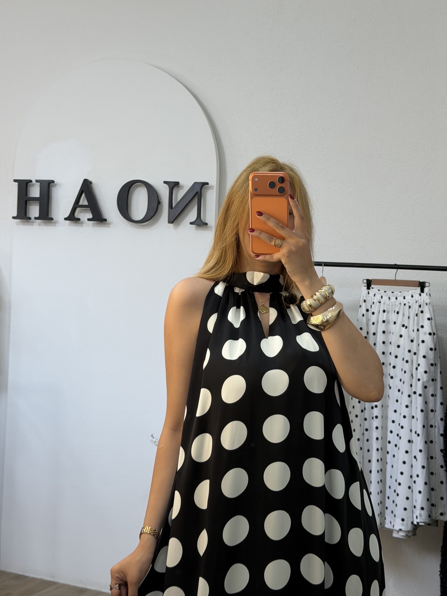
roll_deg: -2.0
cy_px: 298
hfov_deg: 30.3
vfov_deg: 39.7
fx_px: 826
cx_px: 224
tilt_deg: -16.3
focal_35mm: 48
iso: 64
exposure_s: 1/96
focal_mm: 6.76
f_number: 1.78
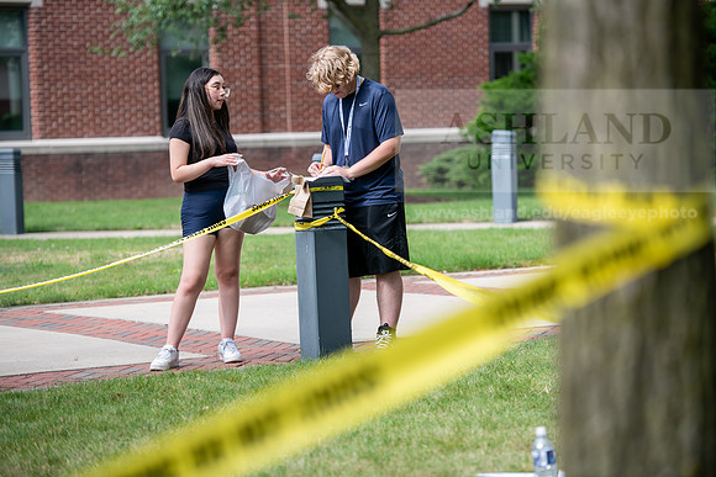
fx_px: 2686
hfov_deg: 15.2
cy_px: 238
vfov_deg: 10.2
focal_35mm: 135
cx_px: 358
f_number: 3.2
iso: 160
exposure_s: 1/800
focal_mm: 135
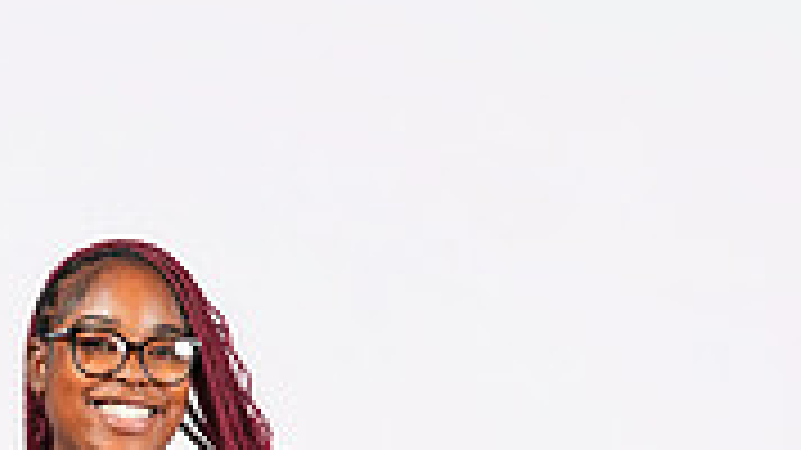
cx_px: 144
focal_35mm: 228
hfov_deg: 9.4
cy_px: 963
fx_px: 4841
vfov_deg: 5.2
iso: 320
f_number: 8
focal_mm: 86
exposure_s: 1/200
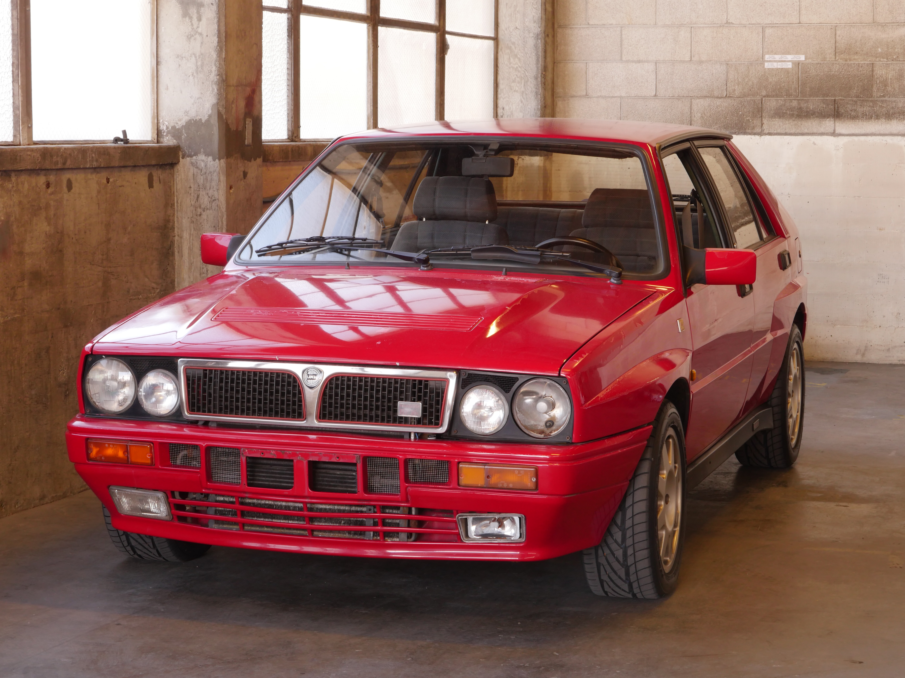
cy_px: 339
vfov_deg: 17.2
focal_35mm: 86
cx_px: 452
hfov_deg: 22.8
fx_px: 2248
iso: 400
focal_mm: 43
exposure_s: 1/5
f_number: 13
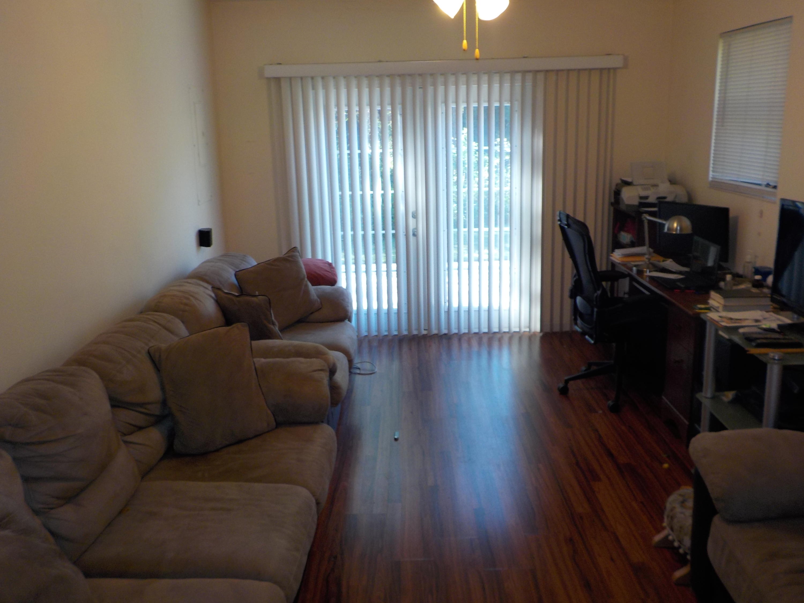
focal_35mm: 30
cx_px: 402
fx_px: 697
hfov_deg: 60.0
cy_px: 302
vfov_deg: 46.8
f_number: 3.3
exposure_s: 1/30
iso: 125
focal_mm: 4.1
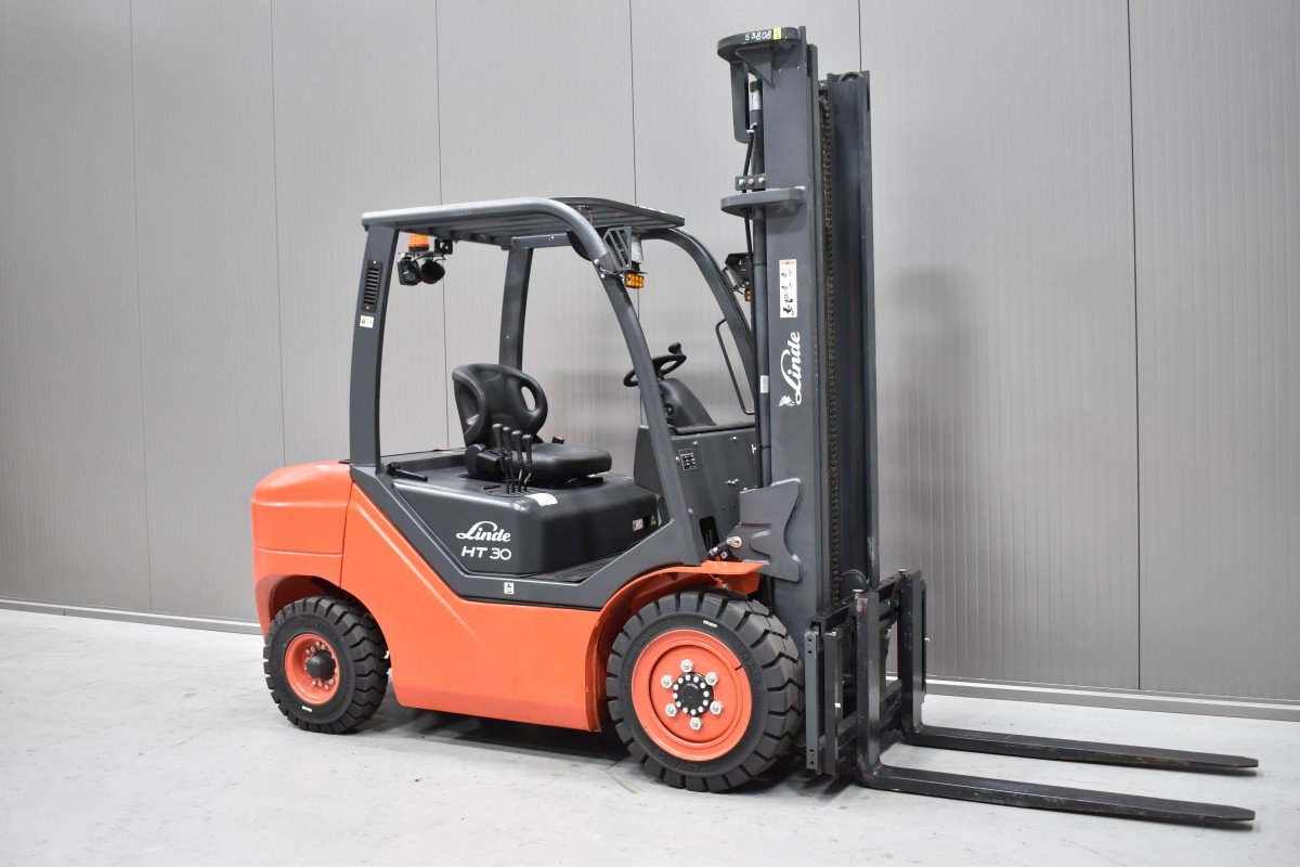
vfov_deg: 38.4
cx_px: 650
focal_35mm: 34
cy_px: 434
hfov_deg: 55.1
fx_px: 1246
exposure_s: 1/30
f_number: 4.5
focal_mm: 23
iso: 1250
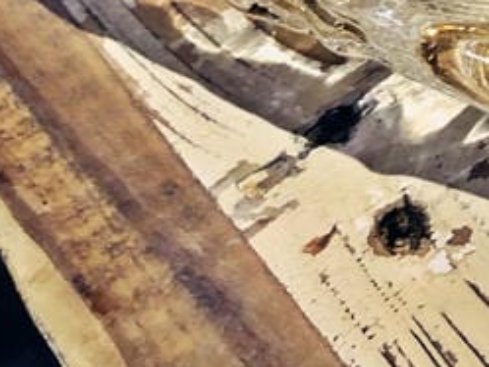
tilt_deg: -32.7
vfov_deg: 10.2
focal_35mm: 135
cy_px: -359
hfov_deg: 12.1
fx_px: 1908
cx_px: 1119
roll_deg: +13.2
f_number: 1.8
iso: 40
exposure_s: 1/30
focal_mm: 3.99
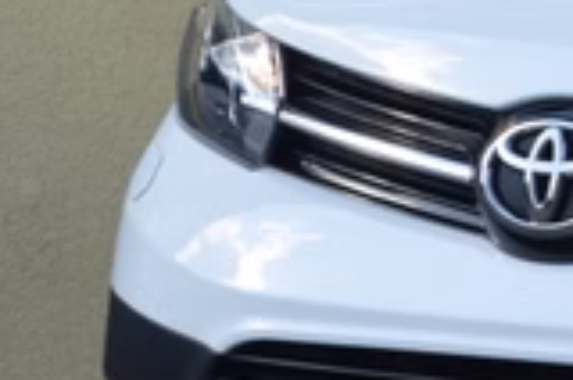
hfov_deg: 4.9
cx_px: 1379
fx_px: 6553
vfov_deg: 3.3
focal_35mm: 412
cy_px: 208
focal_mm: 55
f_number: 8
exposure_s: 1/250
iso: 200
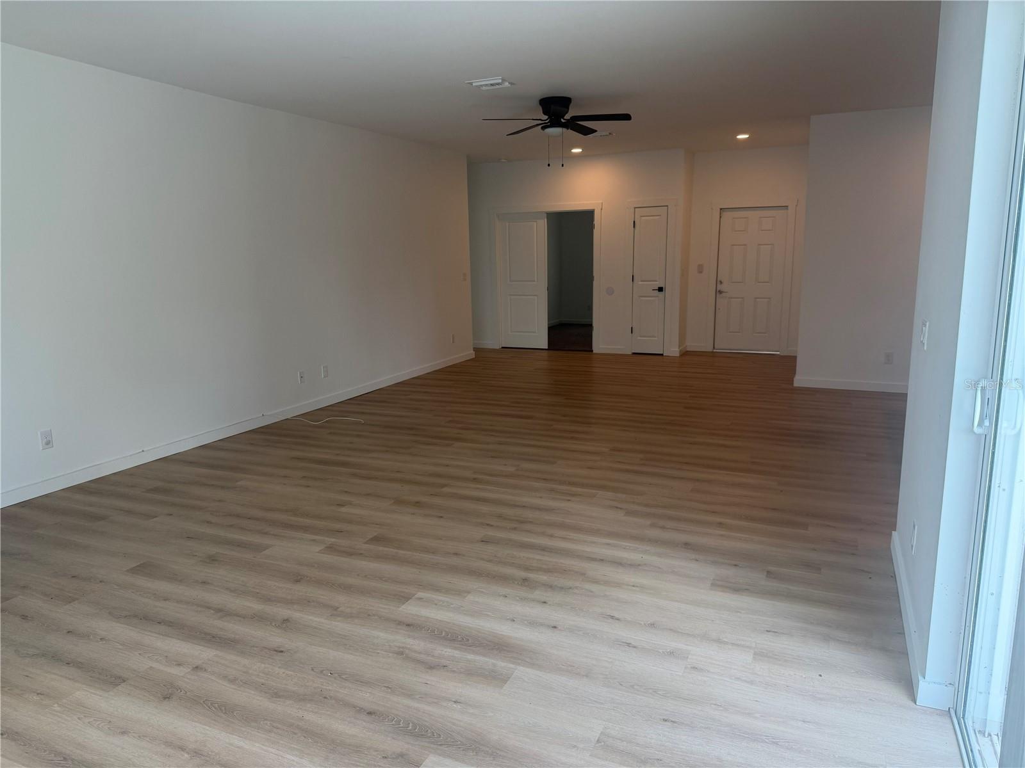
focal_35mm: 24
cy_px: 384
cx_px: 512
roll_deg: +1.1
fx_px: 711
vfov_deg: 56.8
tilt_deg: -10.6
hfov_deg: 71.6
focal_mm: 6.76
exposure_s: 1/127
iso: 80
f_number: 1.78
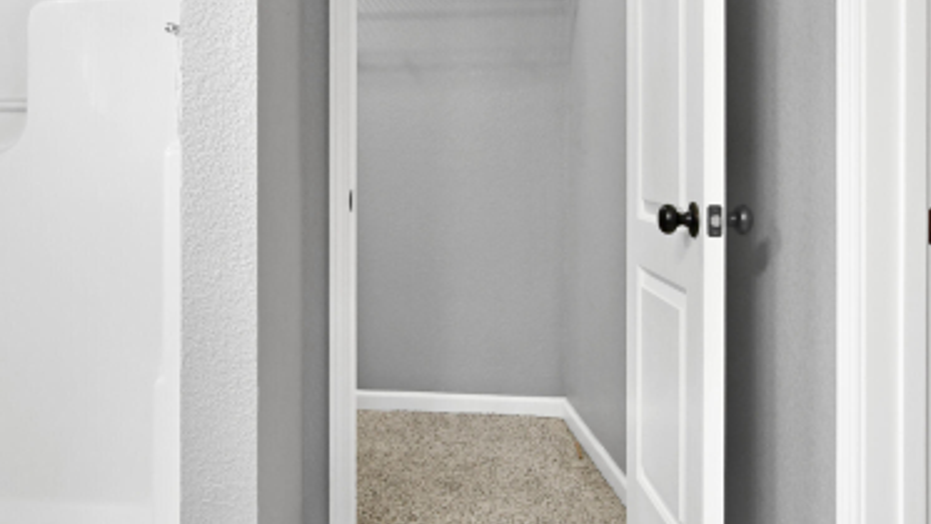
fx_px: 988
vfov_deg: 29.4
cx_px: 197
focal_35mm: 40
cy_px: 157
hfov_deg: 47.9
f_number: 8
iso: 1000
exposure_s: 1/60
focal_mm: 13
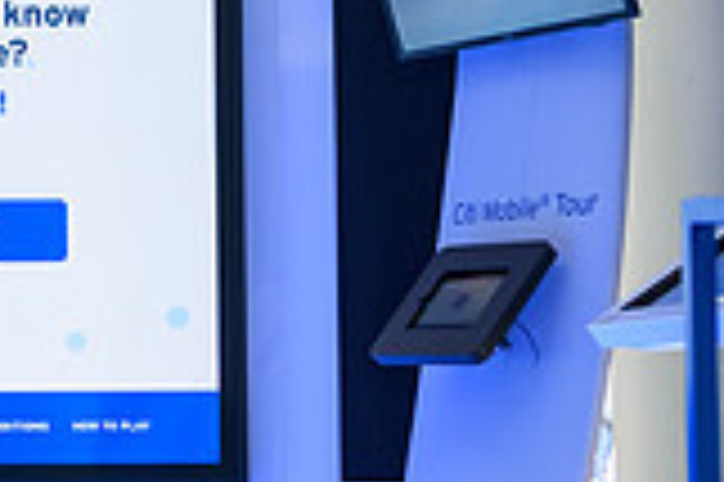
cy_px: 273
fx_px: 2752
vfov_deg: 10.0
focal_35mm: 137
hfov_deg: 14.2
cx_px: -306
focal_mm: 38
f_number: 3.2
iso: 400
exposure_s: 1/250
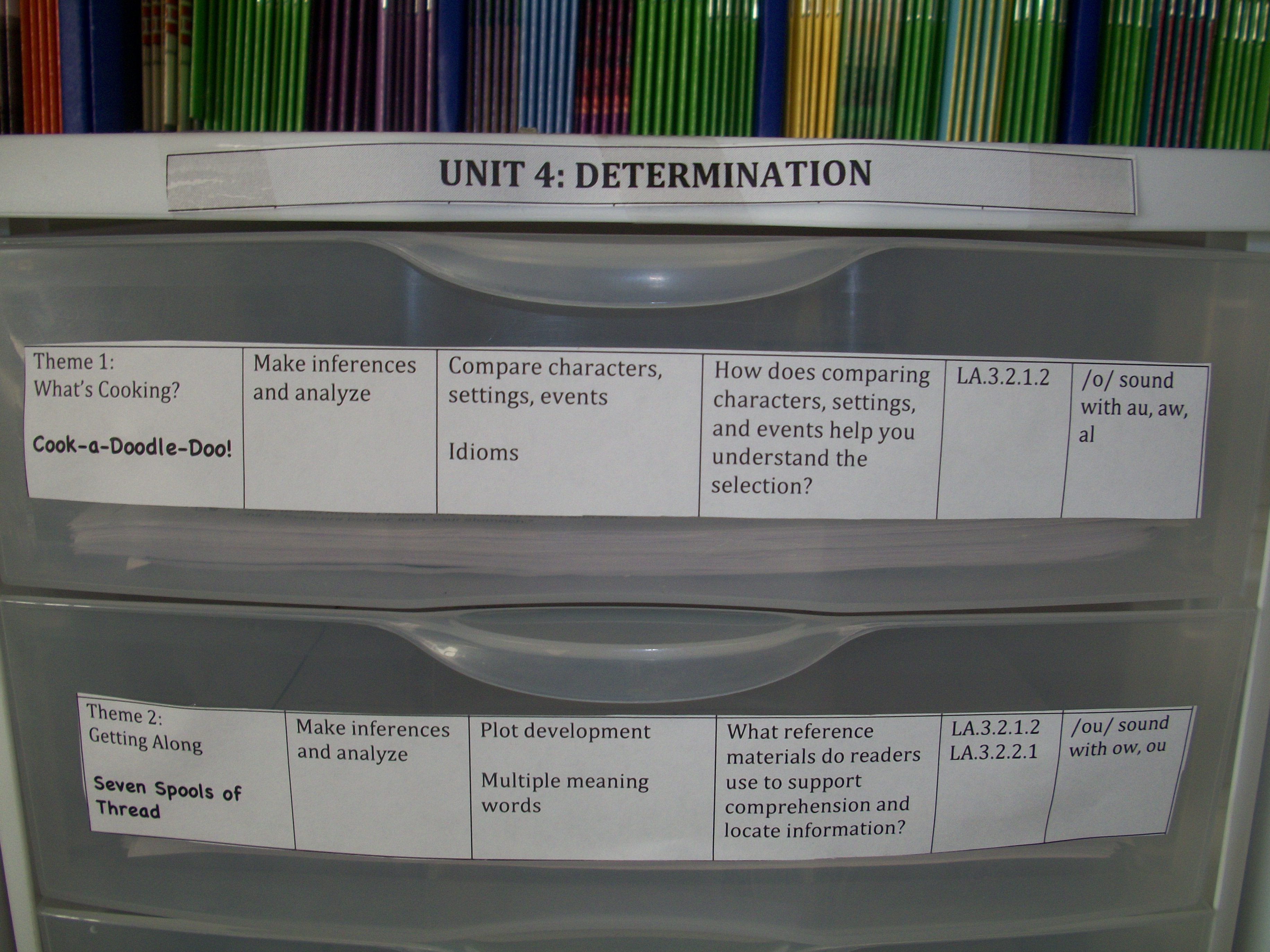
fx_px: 1284
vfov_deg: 40.7
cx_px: 635
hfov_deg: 52.6
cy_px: 476
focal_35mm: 35
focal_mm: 6.3
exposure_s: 1/30
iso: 80
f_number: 3.1
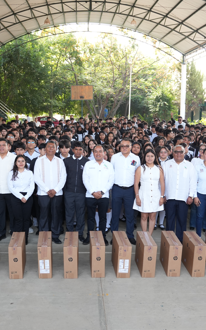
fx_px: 377
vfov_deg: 47.2
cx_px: 80
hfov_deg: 30.4
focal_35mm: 42
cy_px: 163
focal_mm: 18
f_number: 3.5
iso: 250
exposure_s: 1/100
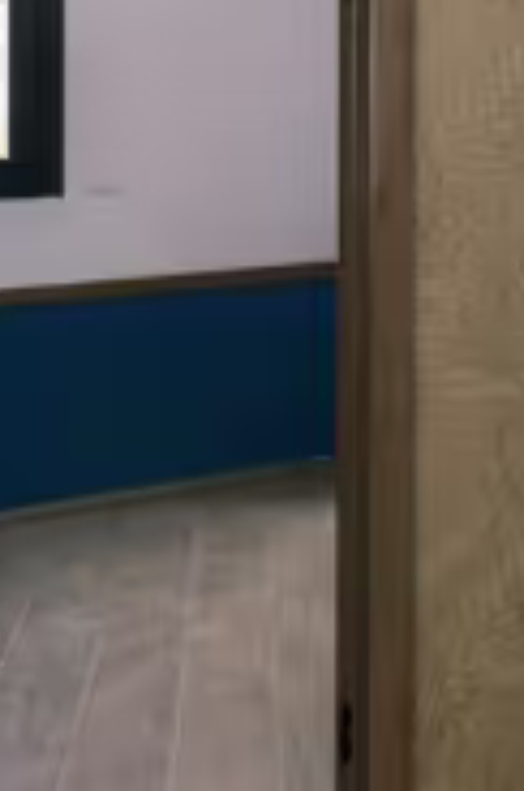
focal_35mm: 49
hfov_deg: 17.8
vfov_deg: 37.8
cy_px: 82
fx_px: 1074
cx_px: 1082
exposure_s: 1/220
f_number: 4
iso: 500
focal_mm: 10
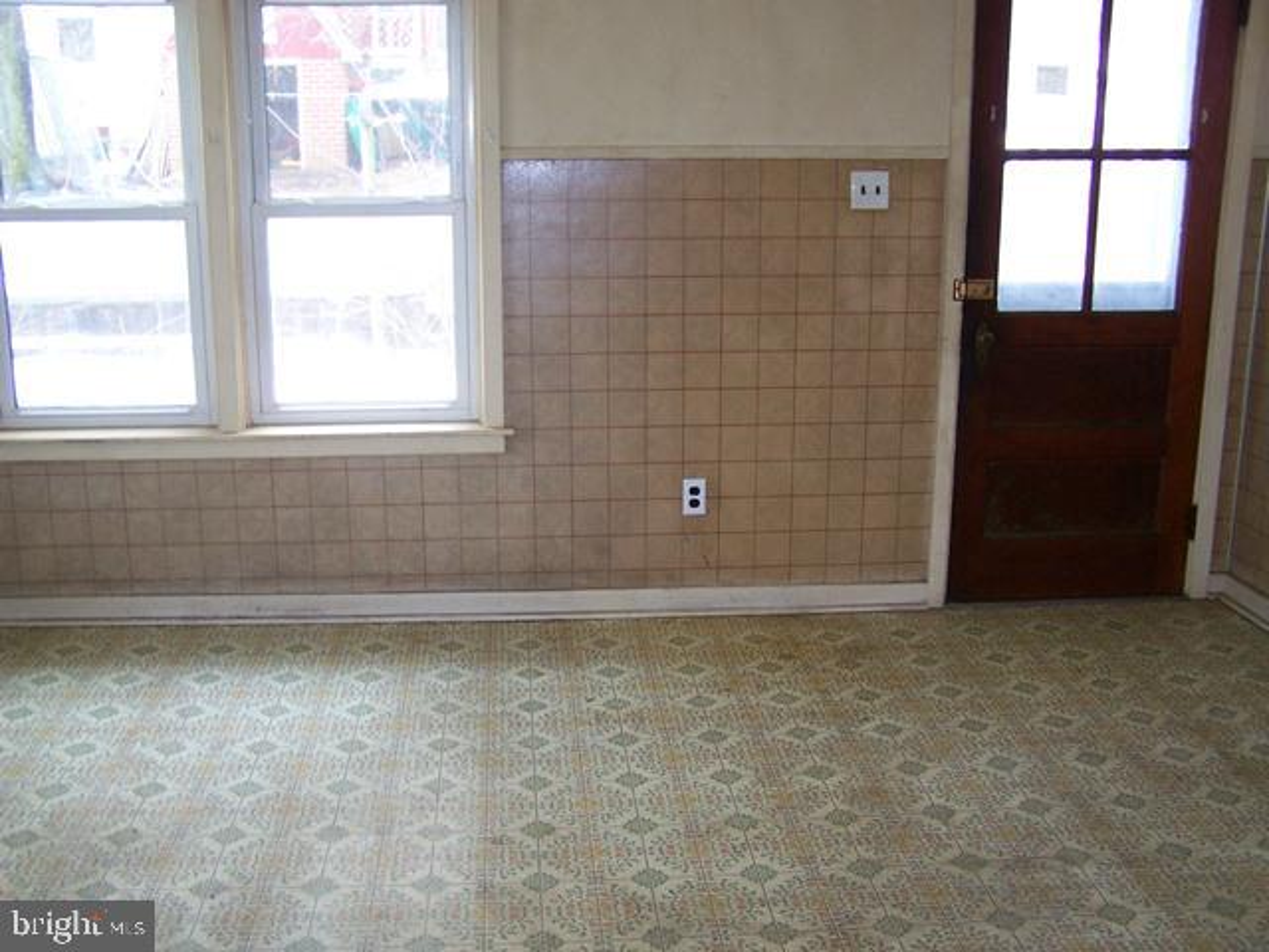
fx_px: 1393
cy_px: 476
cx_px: 634
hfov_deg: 49.0
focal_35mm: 38
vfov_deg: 37.7
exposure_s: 1/60
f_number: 2.8
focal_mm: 6.3
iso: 160
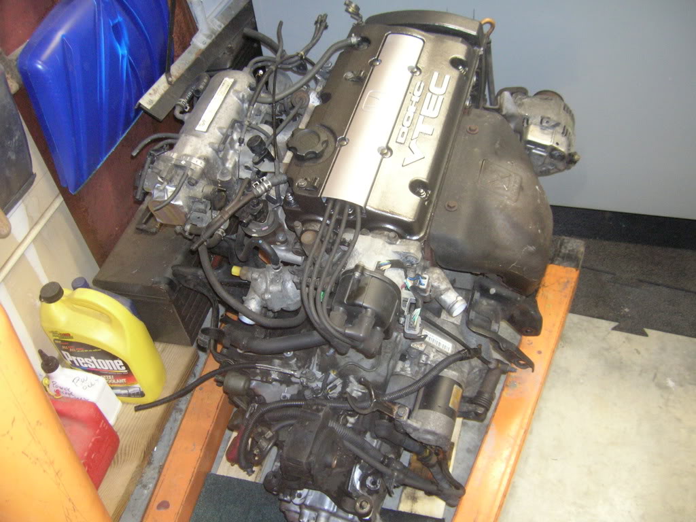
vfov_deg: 41.8
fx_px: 684
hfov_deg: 54.0
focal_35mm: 34
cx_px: 348
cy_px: 261
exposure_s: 1/12.2
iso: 200
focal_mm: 5.7
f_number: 2.9
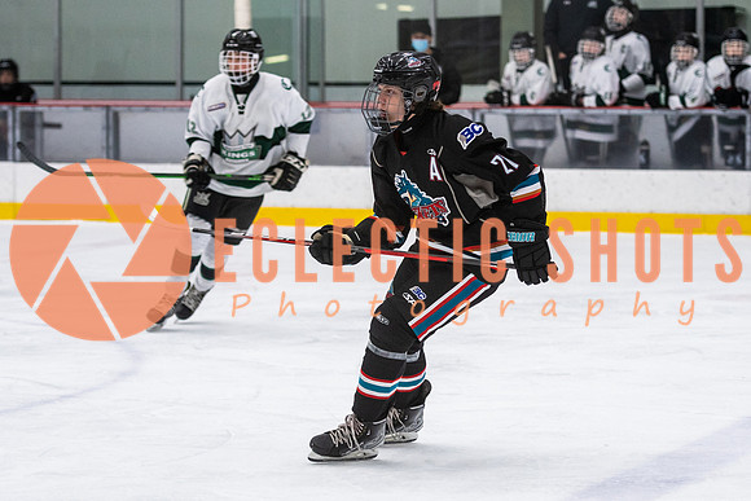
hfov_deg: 12.9
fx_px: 3313
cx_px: 435
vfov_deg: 8.6
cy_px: 211
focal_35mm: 159
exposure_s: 1/640
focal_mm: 90
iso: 1400
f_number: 2.8
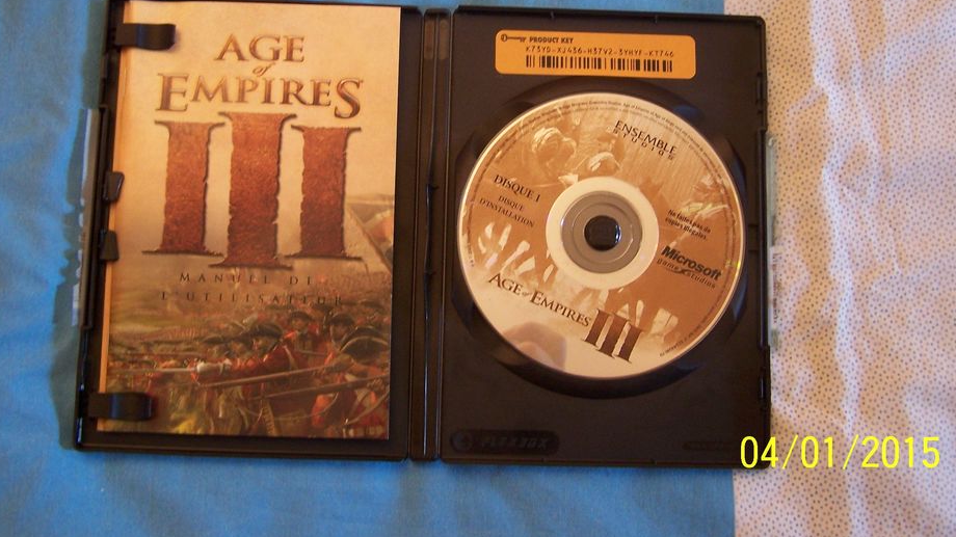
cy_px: 166
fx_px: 1140
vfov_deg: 26.3
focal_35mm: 45
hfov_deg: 45.5
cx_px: 478
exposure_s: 1/20
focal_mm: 6.3
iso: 140
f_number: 2.8
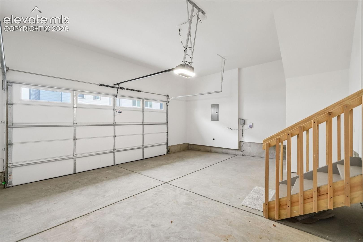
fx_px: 151
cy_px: 121
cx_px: 182
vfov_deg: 77.3
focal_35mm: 15
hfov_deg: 100.4
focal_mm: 10
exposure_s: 1/25
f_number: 8
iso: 800
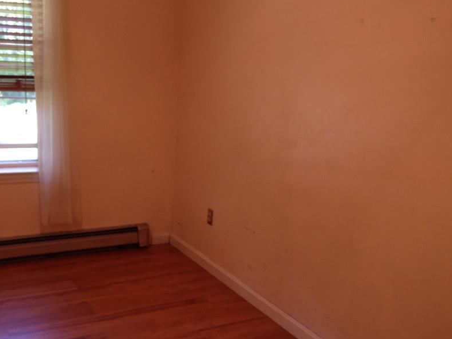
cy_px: 193
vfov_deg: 33.5
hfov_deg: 43.6
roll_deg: -1.7
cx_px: 174
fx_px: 561
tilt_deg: -13.7
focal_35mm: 43
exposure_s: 1/24
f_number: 2.4
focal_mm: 4.12
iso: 50
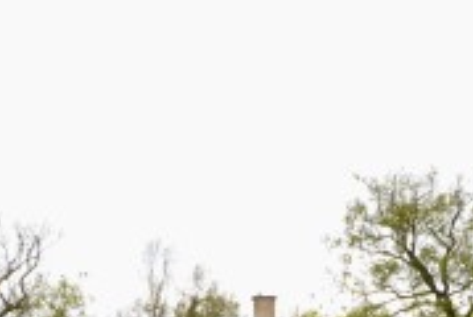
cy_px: 741
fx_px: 2053
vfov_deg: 8.2
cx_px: 108
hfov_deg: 13.1
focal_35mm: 156
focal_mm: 22
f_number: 16
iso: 400
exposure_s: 1/60
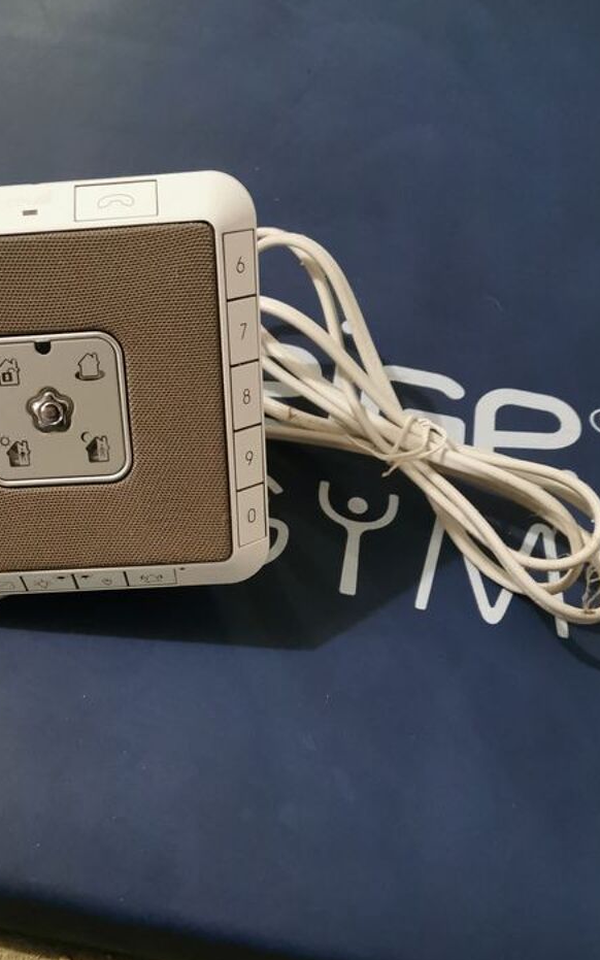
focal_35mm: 41
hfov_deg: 30.9
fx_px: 1073
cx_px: 170
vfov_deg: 48.1
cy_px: 547
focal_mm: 5.58
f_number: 1.8
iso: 500
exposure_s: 1/25
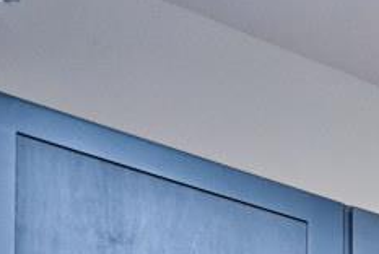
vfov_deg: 10.4
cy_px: 782
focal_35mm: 90
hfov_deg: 11.9
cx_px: 1109
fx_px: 949
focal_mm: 14
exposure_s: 1/60
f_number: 4
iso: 720
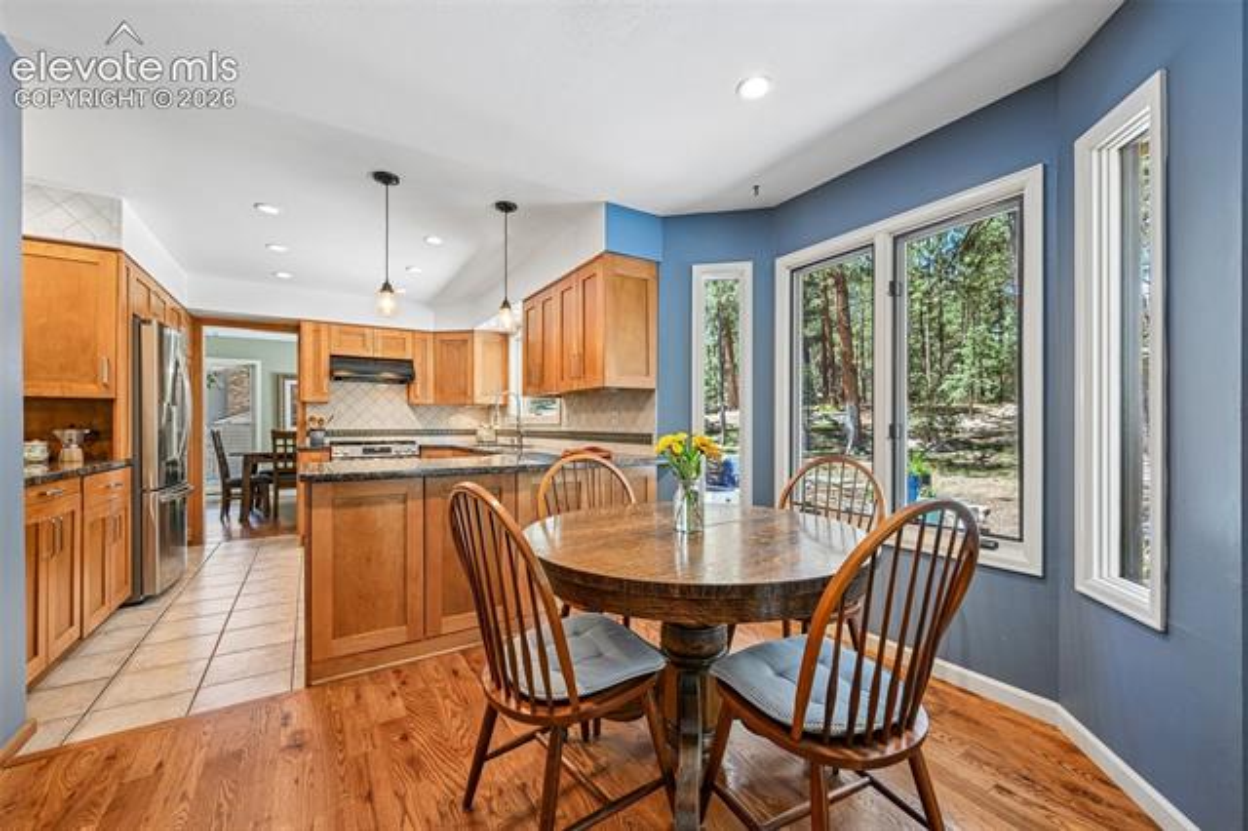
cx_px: 624
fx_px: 485
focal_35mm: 14
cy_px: 416
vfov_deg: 81.1
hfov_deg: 104.3
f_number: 10
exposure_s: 1/13
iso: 400
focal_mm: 14
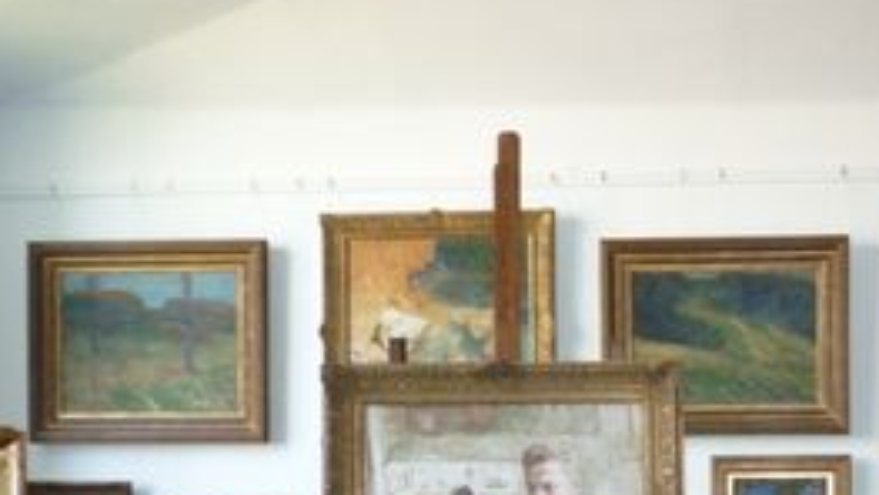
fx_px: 1259
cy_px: 515
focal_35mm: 54
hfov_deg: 37.0
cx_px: 719
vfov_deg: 21.3
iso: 500
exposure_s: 1/30
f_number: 3.3
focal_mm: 5.2
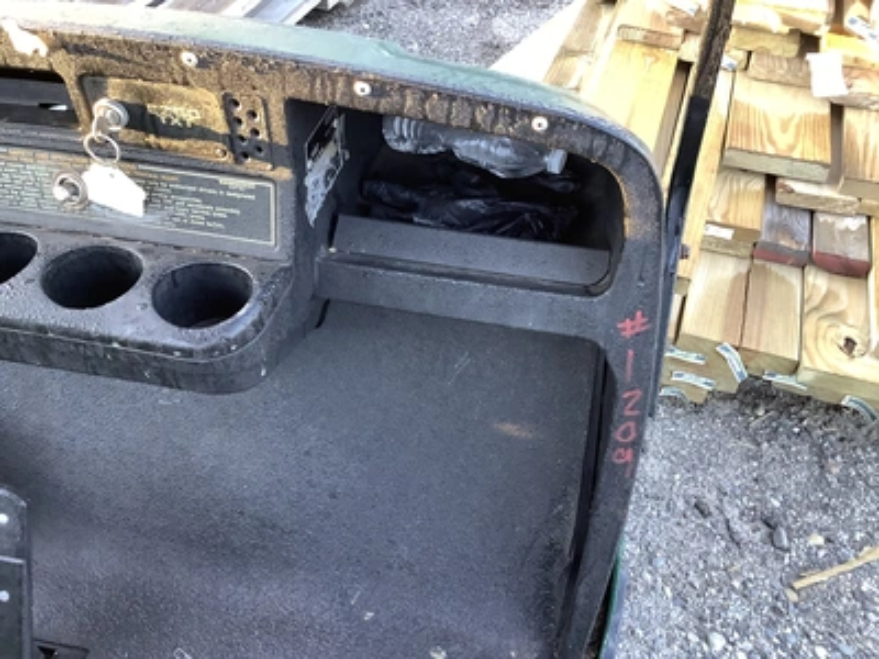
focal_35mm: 31
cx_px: 440
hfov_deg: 58.4
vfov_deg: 45.4
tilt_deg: -45.6
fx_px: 787
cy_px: 330
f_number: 2.4
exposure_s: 1/60
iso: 200
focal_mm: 3.3
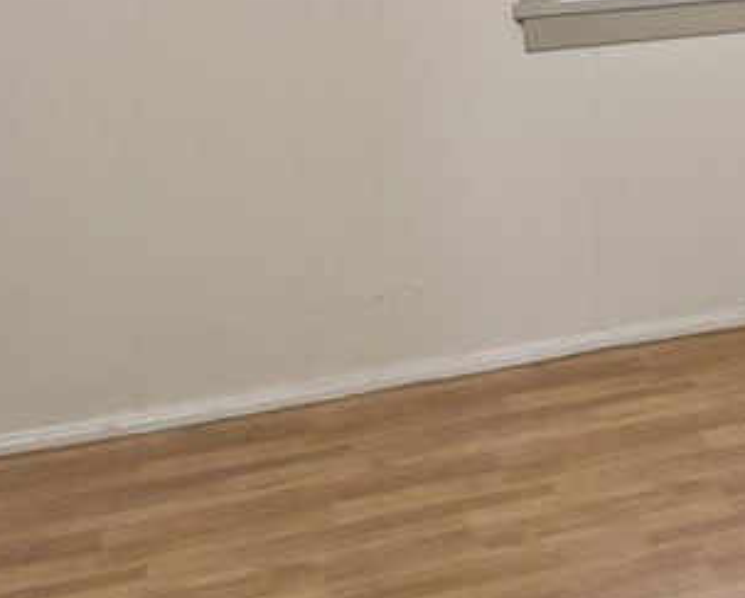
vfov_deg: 14.5
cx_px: 1701
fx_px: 2097
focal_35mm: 95
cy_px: -427
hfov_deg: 14.5
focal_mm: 10
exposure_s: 1/2.5
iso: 400
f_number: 8
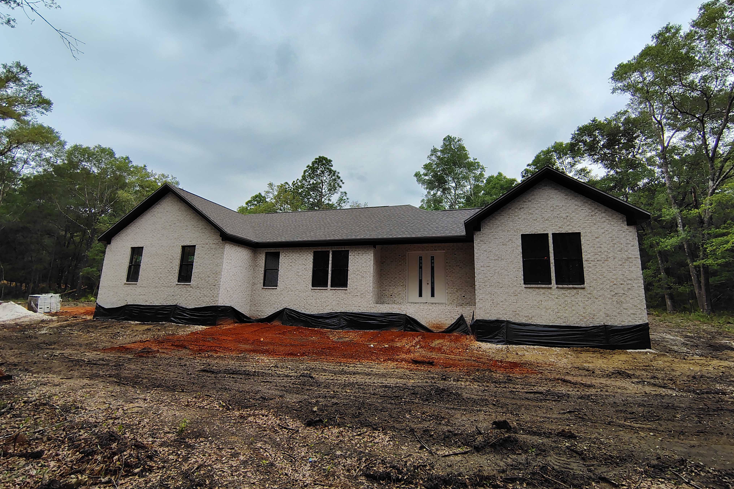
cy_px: 239
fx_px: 347
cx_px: 372
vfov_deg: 70.4
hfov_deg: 93.3
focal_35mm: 17
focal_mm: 2.13
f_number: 2.2
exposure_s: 1/103
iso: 100
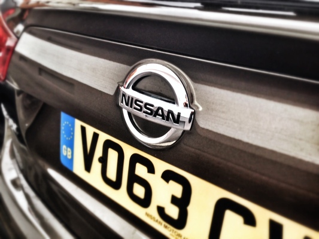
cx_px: 160
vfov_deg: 43.0
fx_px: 304
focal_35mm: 33
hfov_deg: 55.3
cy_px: 120
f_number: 2.4
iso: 50
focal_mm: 4.12
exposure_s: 1/30
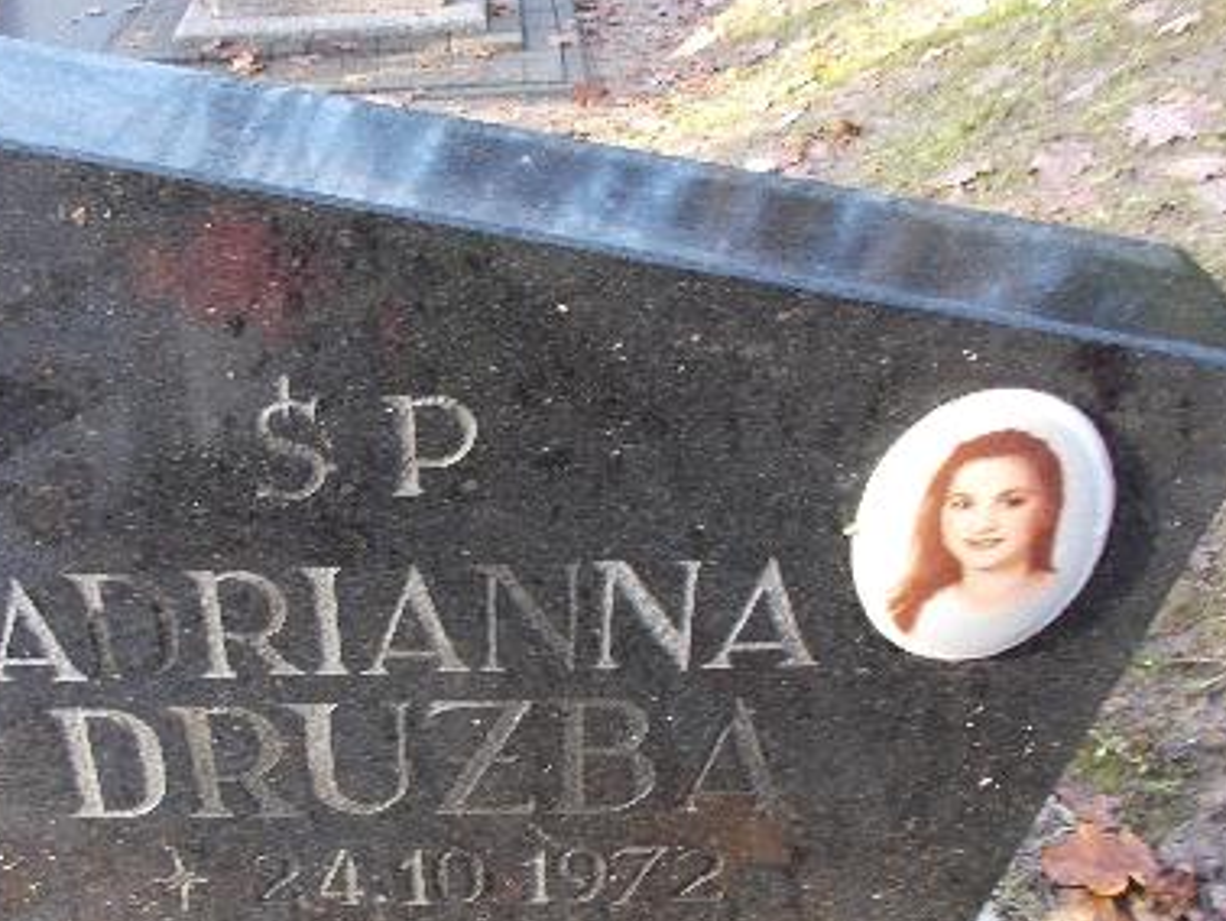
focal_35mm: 44
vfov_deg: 32.8
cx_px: 315
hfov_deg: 41.7
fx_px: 1559
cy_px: 535
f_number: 3.2
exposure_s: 1/25
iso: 100
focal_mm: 4.6
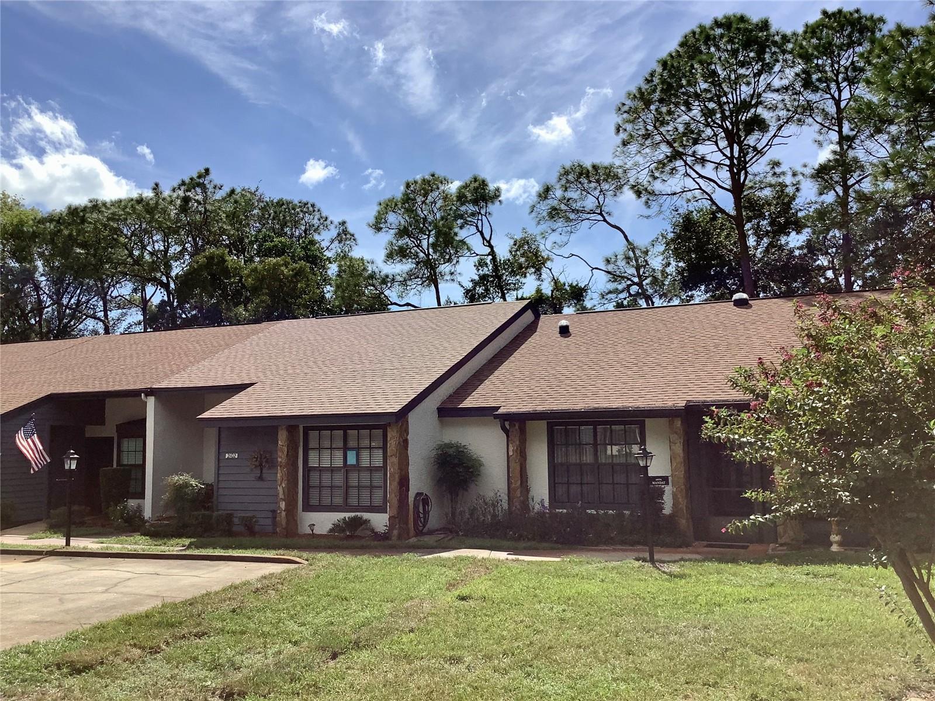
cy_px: 350
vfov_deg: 45.4
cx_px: 468
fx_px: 837
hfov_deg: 58.4
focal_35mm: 31
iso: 25
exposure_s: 1/2092
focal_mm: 3.3
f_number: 2.4
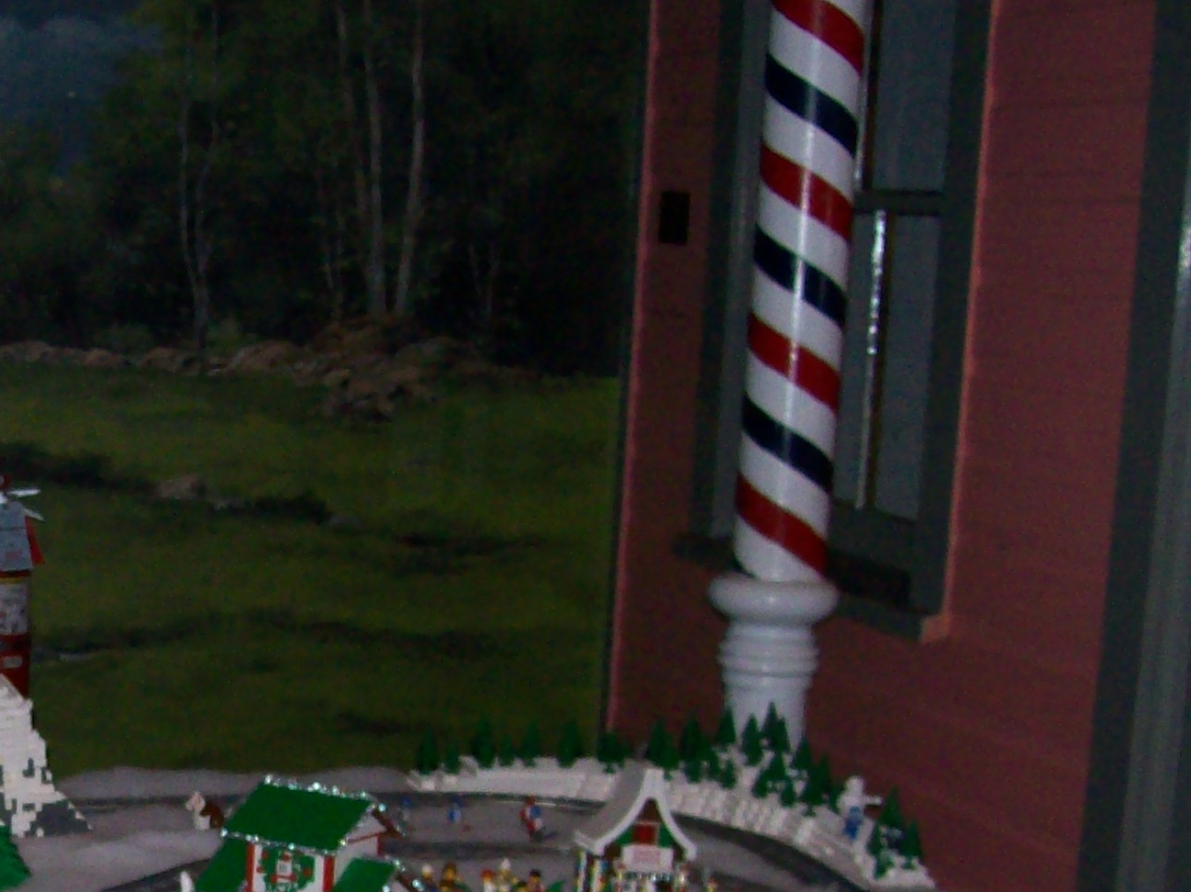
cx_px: -72
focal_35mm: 79
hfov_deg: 23.4
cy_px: 752
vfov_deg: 18.4
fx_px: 2717
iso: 200
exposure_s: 1/64
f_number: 2.7
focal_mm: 6
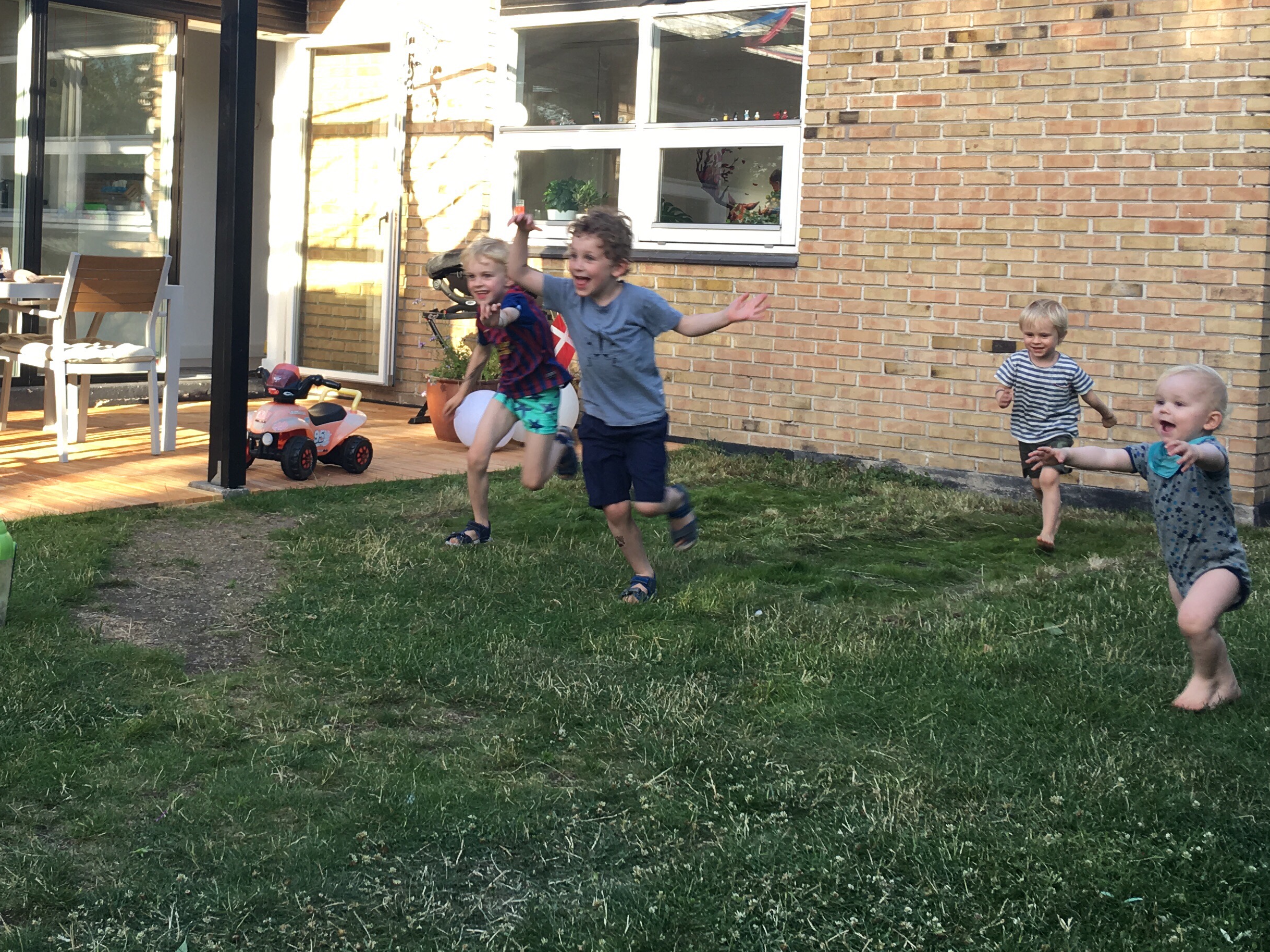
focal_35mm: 48
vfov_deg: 30.0
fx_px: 1761
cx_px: 463
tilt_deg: -3.9
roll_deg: -1.5
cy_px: 302
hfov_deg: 39.4
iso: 25
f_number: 2.2
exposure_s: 1/126
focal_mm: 4.15
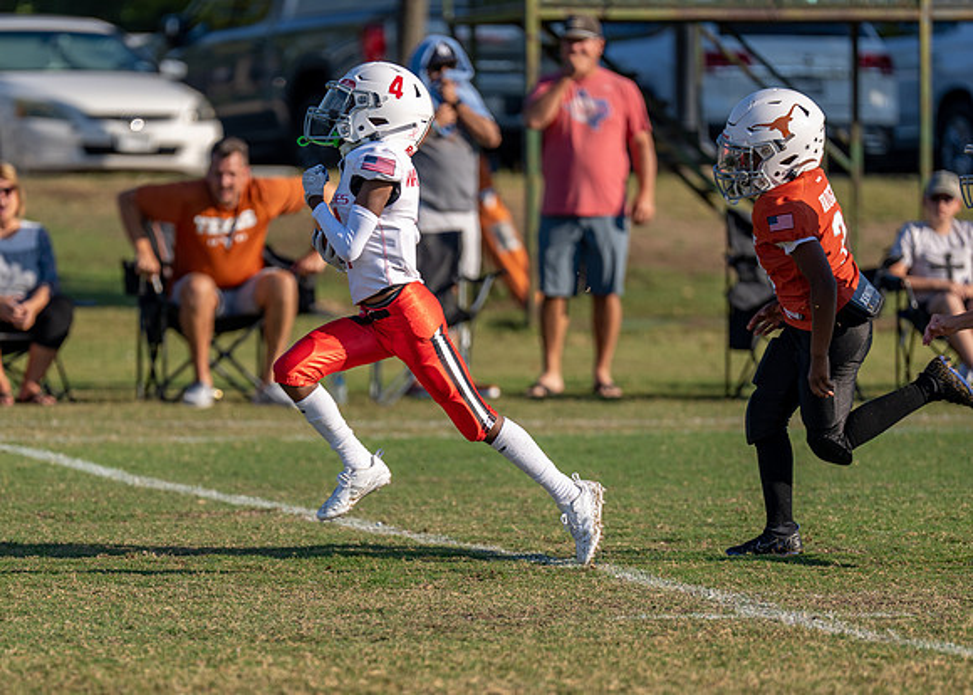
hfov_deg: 6.6
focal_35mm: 307
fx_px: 8483
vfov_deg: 4.7
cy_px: 491
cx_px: 364
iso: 100
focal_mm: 200
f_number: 2.8
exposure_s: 1/1600
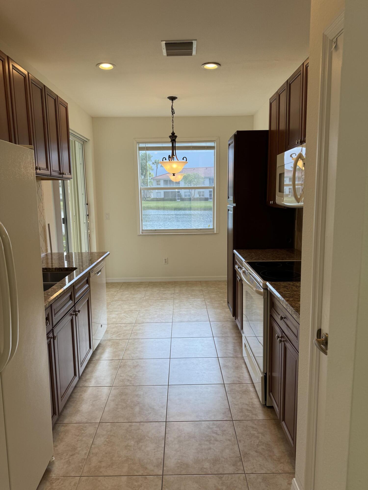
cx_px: 184
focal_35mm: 24
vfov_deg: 71.6
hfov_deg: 56.8
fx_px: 340
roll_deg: +1.3
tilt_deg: -8.4
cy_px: 245
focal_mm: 6.76
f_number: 1.78
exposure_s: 1/227
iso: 64
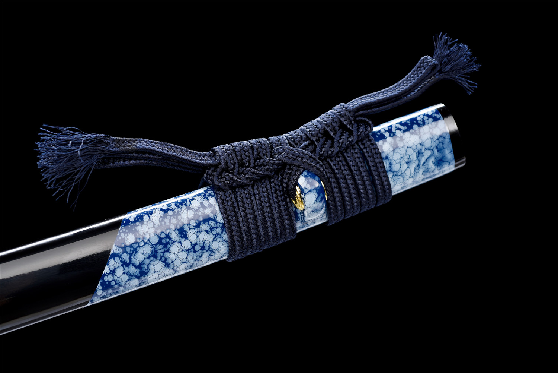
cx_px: 279
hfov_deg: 33.4
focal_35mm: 60
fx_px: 930
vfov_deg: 22.6
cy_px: 186
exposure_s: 1/100
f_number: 8
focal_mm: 60
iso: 100
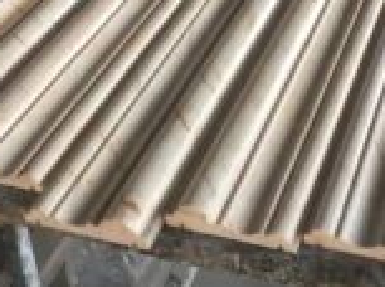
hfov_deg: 25.5
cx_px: 264
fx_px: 843
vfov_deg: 18.8
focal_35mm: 76
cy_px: -3
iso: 50
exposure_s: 1/17
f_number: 2.2
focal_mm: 4.15
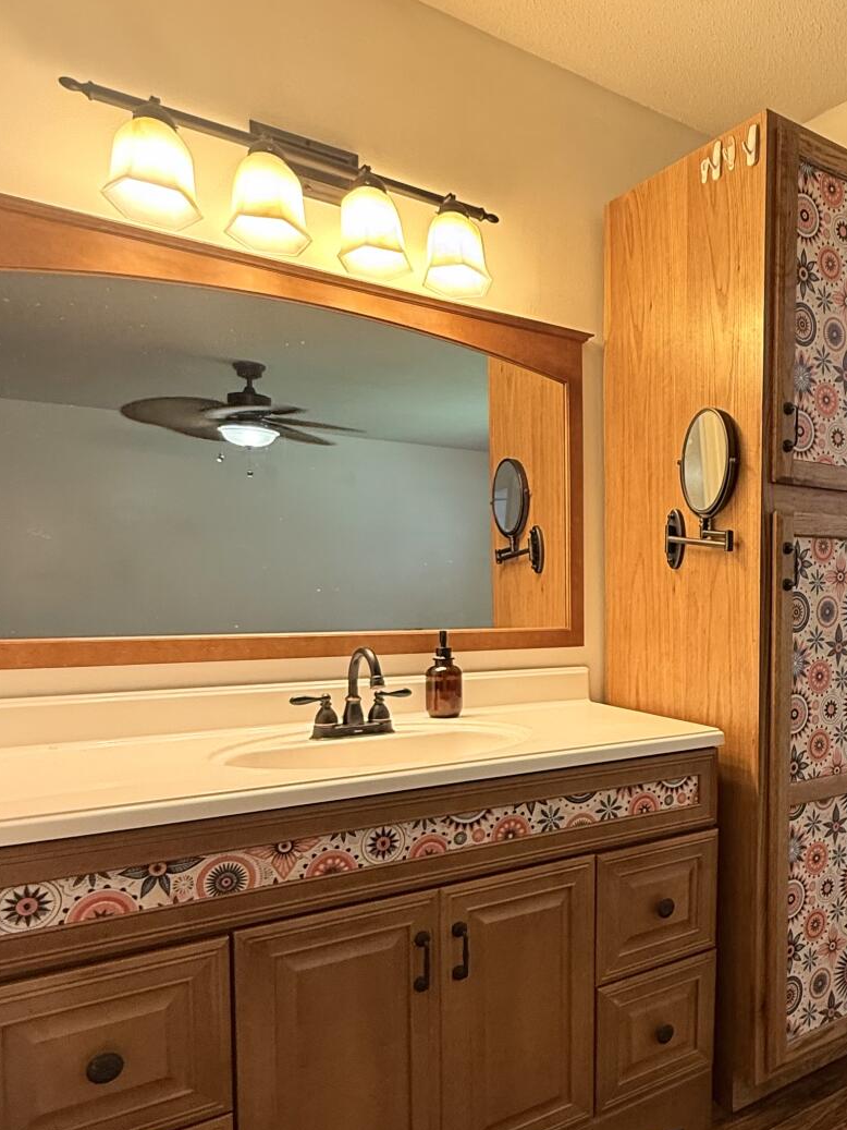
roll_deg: -0.6
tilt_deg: -3.6
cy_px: 663
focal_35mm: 27
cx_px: 739
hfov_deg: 47.0
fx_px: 881
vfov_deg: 64.9
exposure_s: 1/60
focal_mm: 2.22
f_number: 2.2
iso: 200
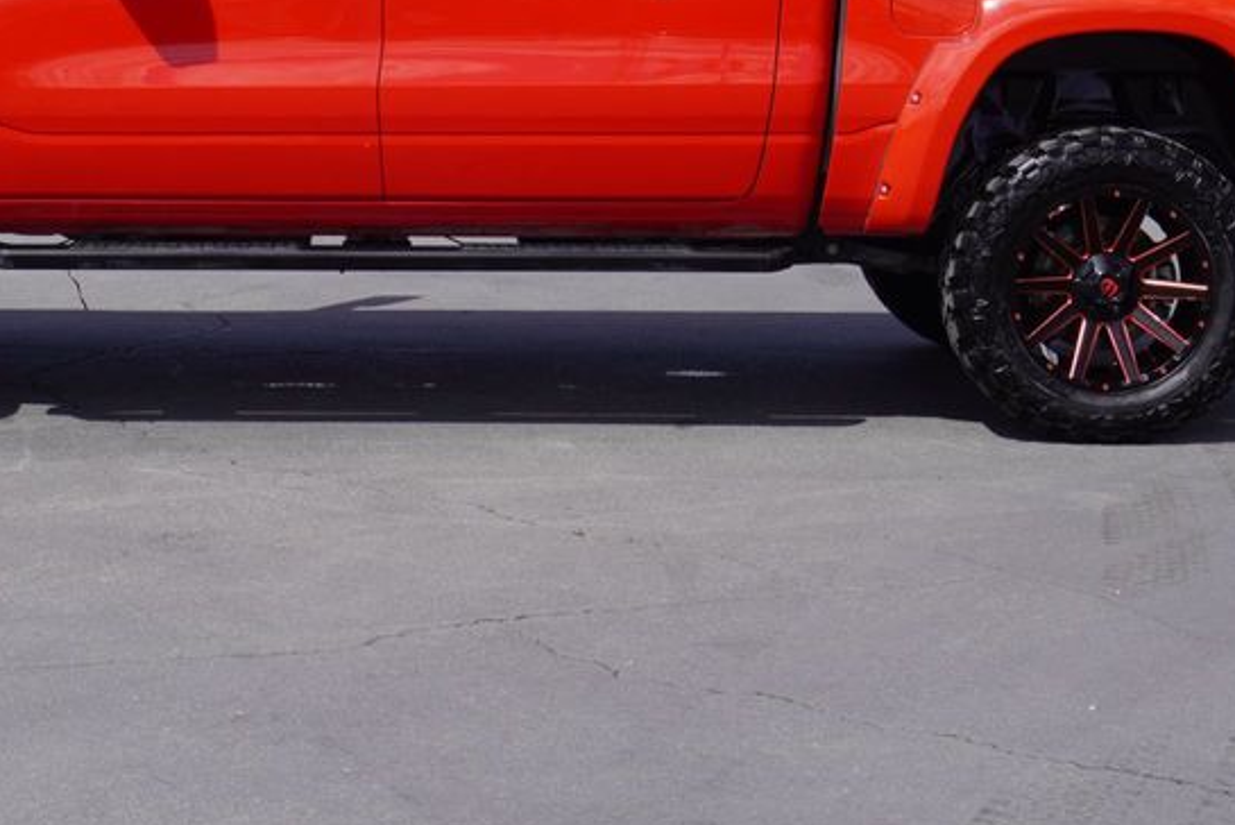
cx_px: 431
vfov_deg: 12.7
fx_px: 3672
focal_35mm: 107
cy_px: 143
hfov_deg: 19.0
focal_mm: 38
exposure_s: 1/125
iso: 100
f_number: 11
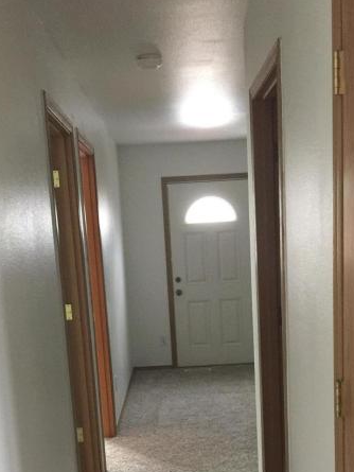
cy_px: 385
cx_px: 180
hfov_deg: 29.1
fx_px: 681
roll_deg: +2.8
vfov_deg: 36.7
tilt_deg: -11.8
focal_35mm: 50
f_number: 2.2
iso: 125
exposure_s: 1/15
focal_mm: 4.15
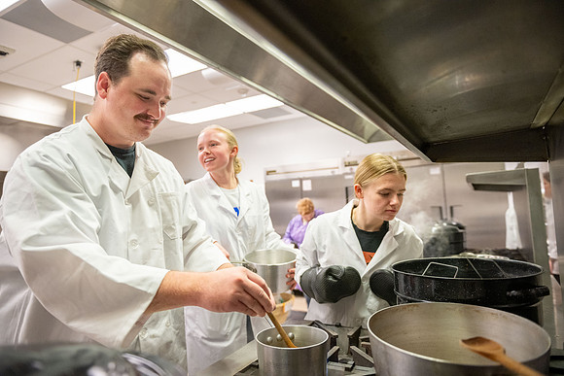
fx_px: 376
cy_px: 188
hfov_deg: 73.7
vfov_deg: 53.2
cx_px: 282
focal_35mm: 24
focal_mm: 24
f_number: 2.8
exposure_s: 1/250
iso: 2500
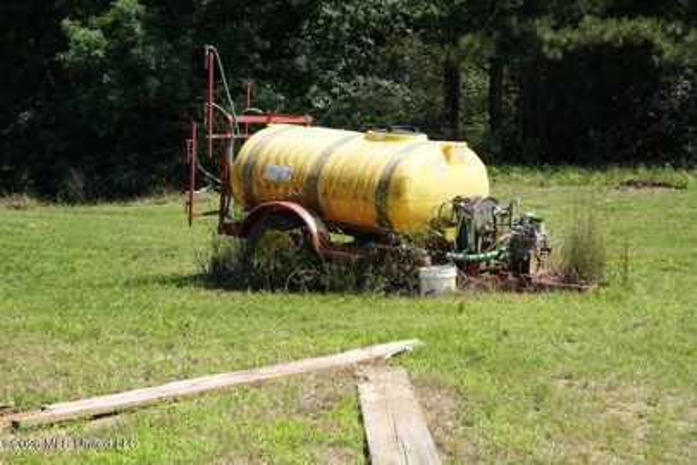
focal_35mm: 70
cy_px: 232
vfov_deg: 19.5
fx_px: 1355
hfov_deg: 28.8
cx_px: 348
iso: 400
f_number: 11
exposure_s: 1/250
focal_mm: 70
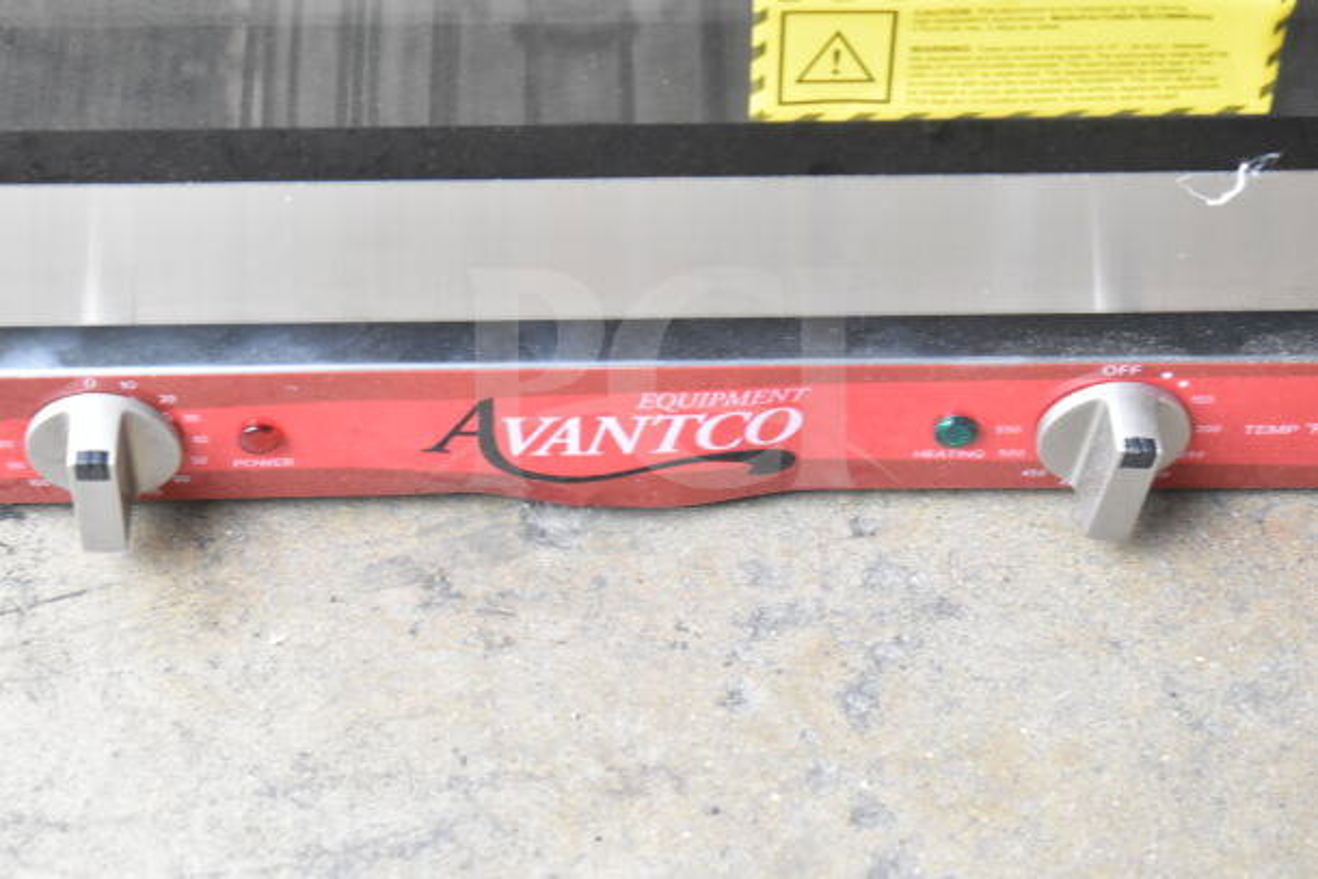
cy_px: 440
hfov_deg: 24.6
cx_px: 659
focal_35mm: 82
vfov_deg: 16.6
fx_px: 3021
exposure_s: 1/160
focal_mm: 55
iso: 1600
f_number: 6.3
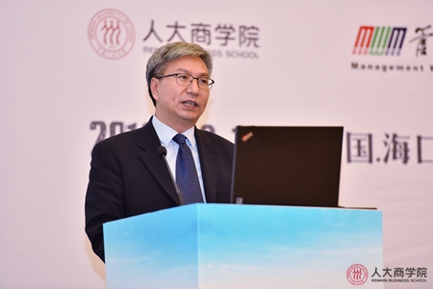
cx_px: 216
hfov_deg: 10.3
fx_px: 2405
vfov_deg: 6.9
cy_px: 144
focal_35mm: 200
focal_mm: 200
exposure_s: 1/160
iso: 1000
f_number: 3.2
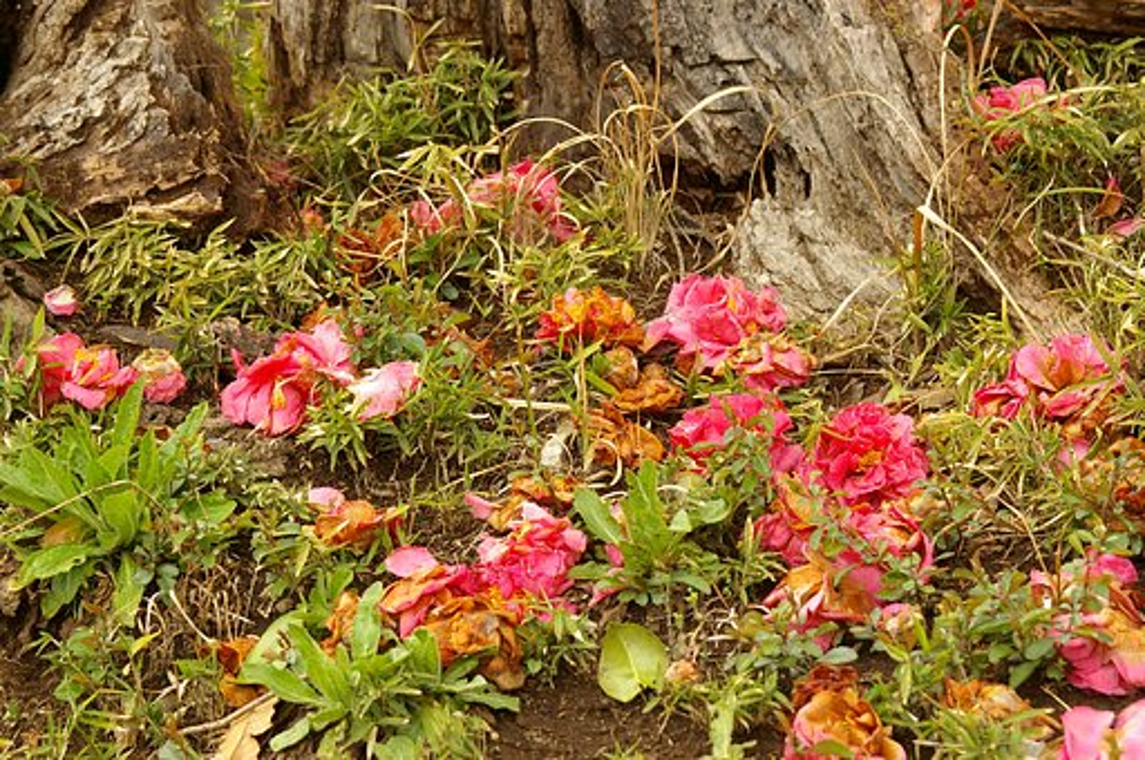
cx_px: 572
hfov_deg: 21.6
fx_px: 3002
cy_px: 380
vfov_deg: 14.4
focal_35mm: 94
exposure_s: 1/30
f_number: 8
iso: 200
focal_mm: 63
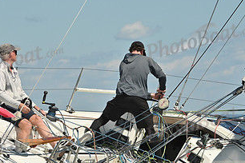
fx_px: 2259
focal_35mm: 332
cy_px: 92
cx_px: 106
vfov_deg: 4.1
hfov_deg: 6.2
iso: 250
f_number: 11
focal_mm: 175
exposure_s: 1/1250
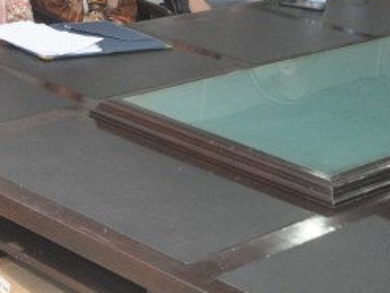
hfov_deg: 17.0
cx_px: -120
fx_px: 1228
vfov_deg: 13.2
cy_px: -69
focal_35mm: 109
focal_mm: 26
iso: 2000
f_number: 7.1
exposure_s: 1/60
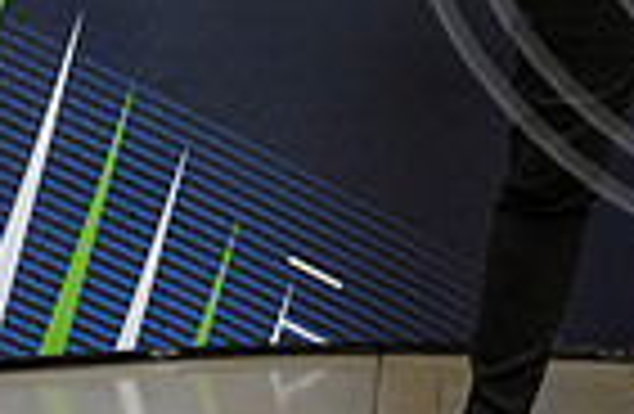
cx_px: 858
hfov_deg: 9.2
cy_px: -296
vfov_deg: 6.0
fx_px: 3849
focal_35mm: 220
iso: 4000
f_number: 3.5
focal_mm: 49
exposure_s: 1/250
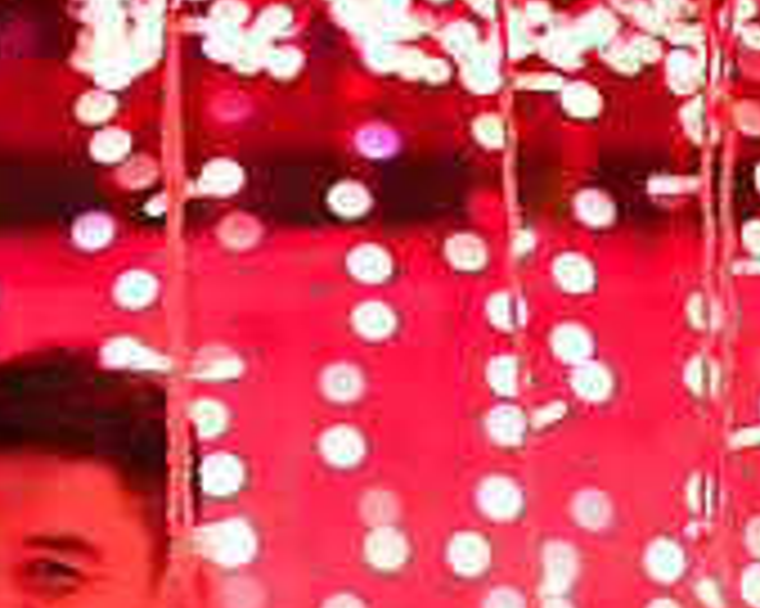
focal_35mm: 145
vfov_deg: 10.5
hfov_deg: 13.3
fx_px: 3260
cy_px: 640
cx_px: 265
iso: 2500
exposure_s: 1/320
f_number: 1.4
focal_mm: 58
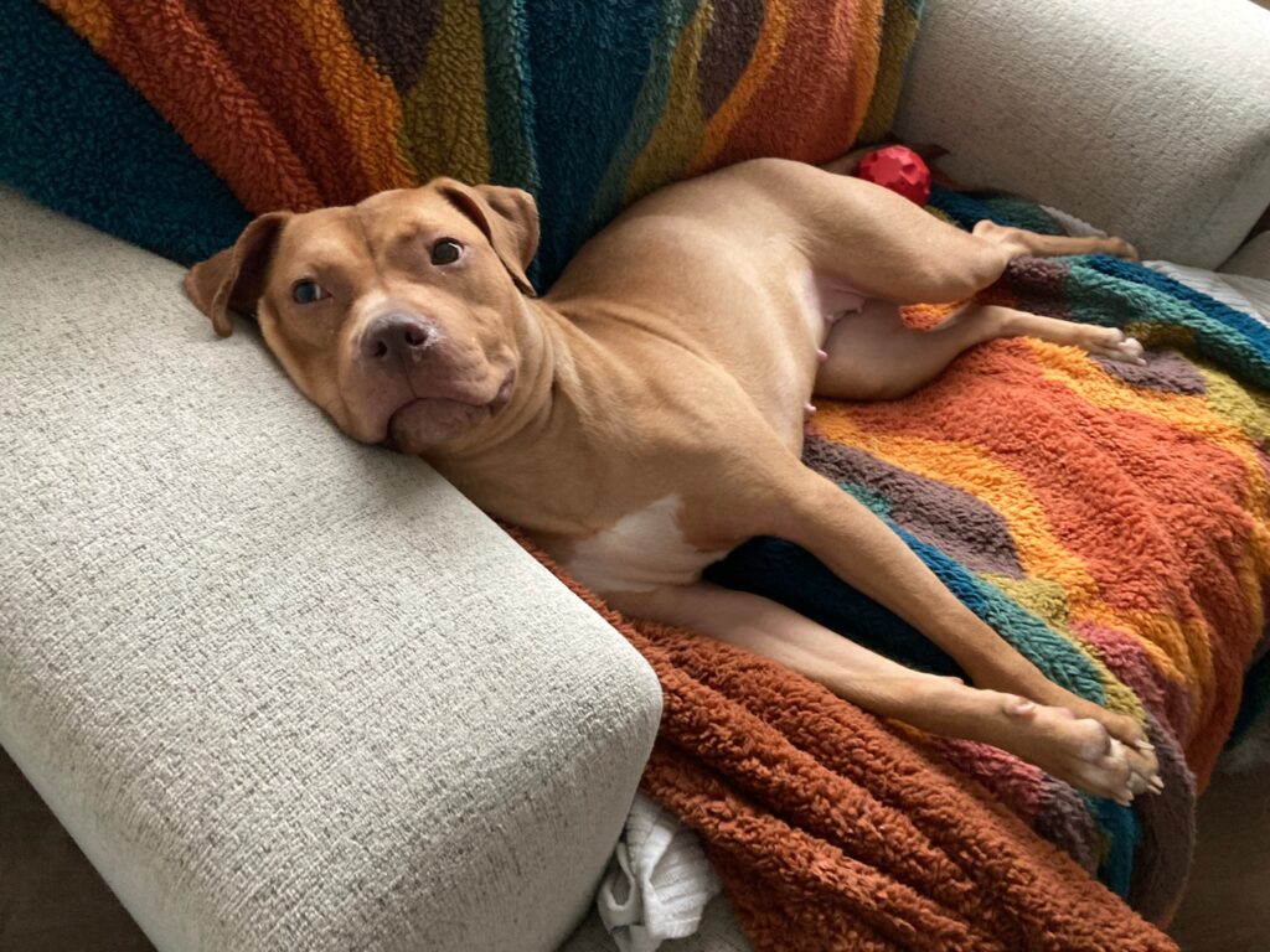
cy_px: 476
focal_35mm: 28
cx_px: 635
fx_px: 1027
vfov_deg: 49.7
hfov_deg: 63.4
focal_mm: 3.99
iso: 400
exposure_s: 1/32
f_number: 1.8
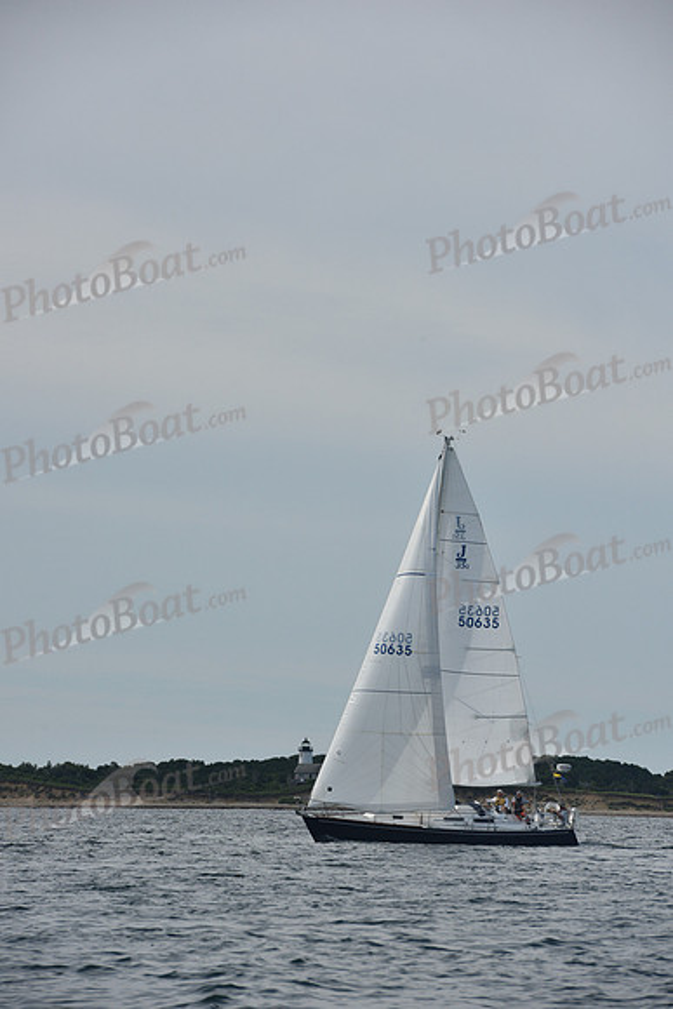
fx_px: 5605
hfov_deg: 6.9
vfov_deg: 10.3
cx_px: 336
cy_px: 504
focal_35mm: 200
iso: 320
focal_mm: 200
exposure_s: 1/1000
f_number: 10
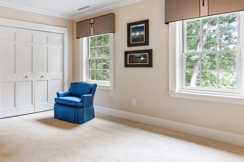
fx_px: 183
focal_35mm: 27
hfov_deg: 61.4
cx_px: 46
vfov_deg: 47.5
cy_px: 61
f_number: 9
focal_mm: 10
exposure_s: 1.6
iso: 100
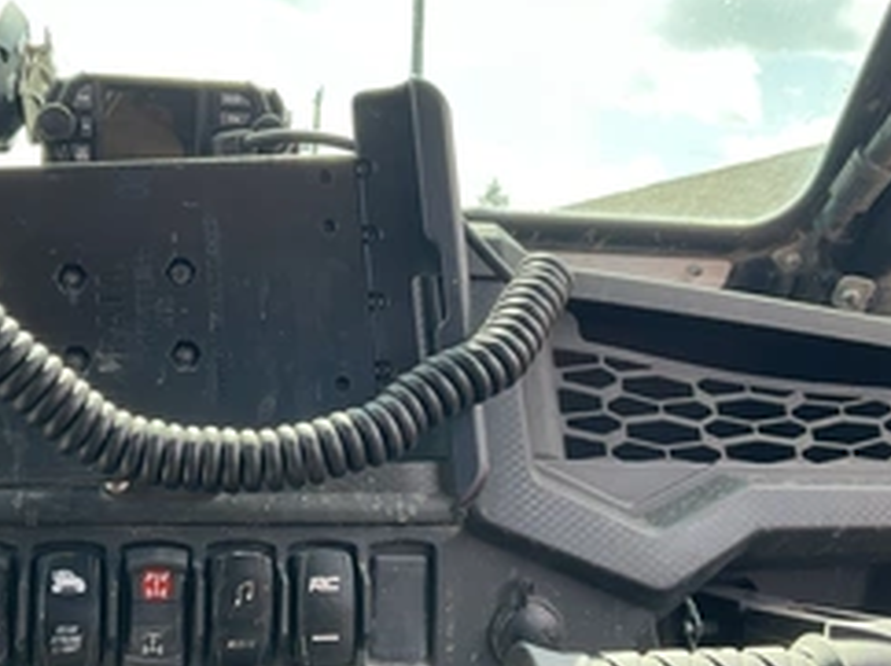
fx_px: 1234
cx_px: 306
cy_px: 397
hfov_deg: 39.3
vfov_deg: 30.1
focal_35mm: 48
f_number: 1.8
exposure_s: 1/202
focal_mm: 3
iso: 20
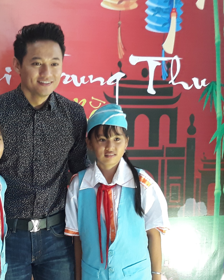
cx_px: 81
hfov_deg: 40.8
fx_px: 298
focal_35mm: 36
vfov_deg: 50.3
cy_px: 137
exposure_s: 1/25
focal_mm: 3.71
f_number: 1.7
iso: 160
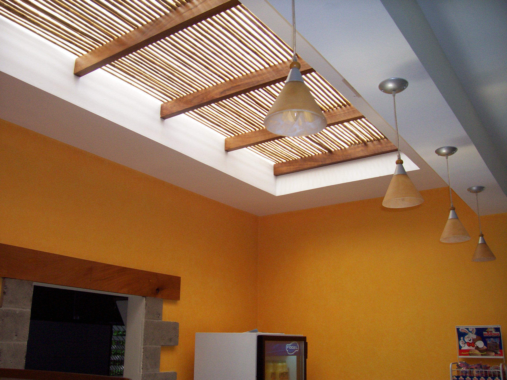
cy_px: 190
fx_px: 498
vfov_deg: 41.8
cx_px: 254
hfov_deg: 54.0
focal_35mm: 34
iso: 140
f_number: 2.7
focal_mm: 5.6
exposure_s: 1/112
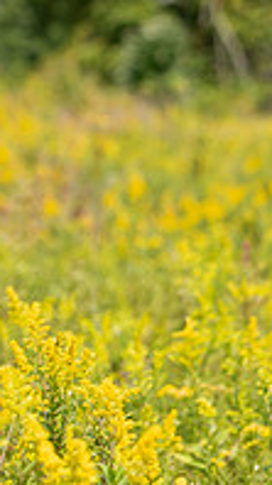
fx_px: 2764
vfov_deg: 10.0
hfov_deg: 5.5
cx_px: 480
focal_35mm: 215
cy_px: 178
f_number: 4
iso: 80
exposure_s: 1/640
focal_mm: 70
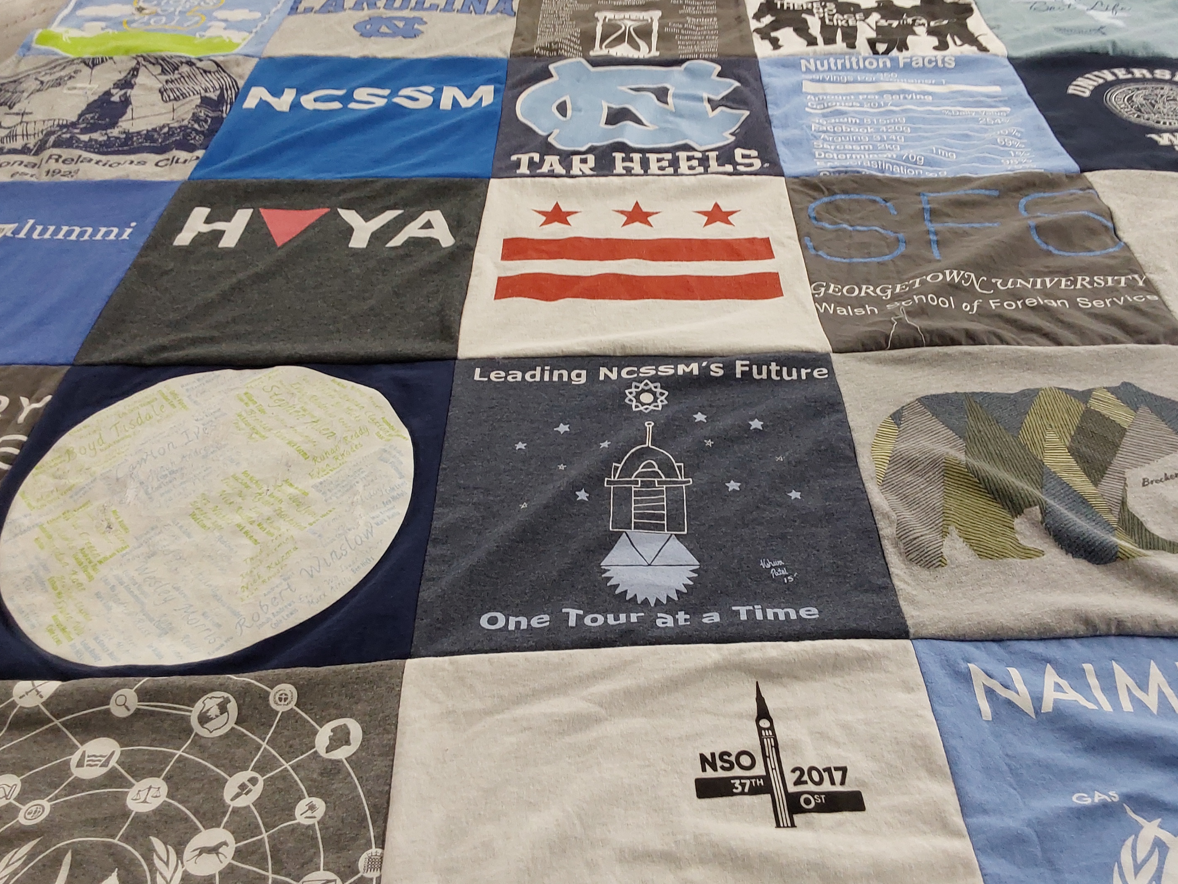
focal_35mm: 32
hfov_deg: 56.8
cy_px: 409
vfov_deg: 44.1
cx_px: 628
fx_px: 1089
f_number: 1.9
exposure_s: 1/60
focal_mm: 2.91
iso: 100
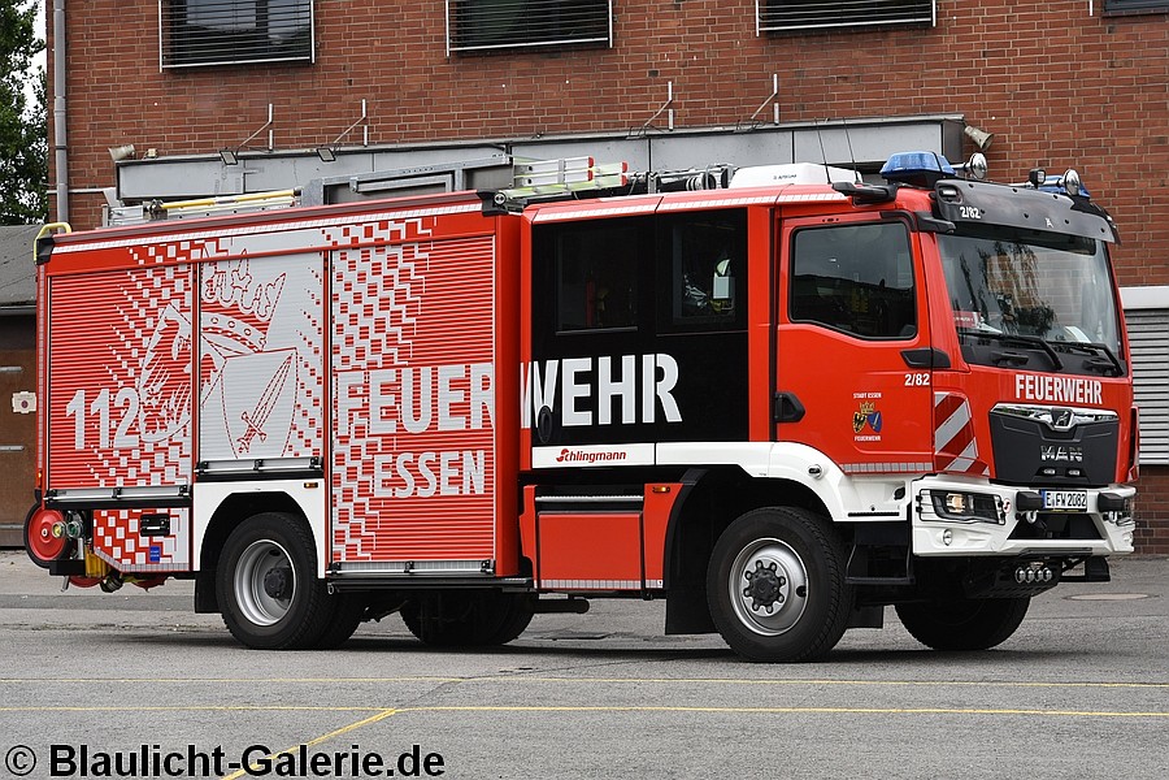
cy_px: 390
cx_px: 584
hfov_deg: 23.9
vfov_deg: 16.1
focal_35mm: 85
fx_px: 2760
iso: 200
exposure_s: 1/250
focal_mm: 85
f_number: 8
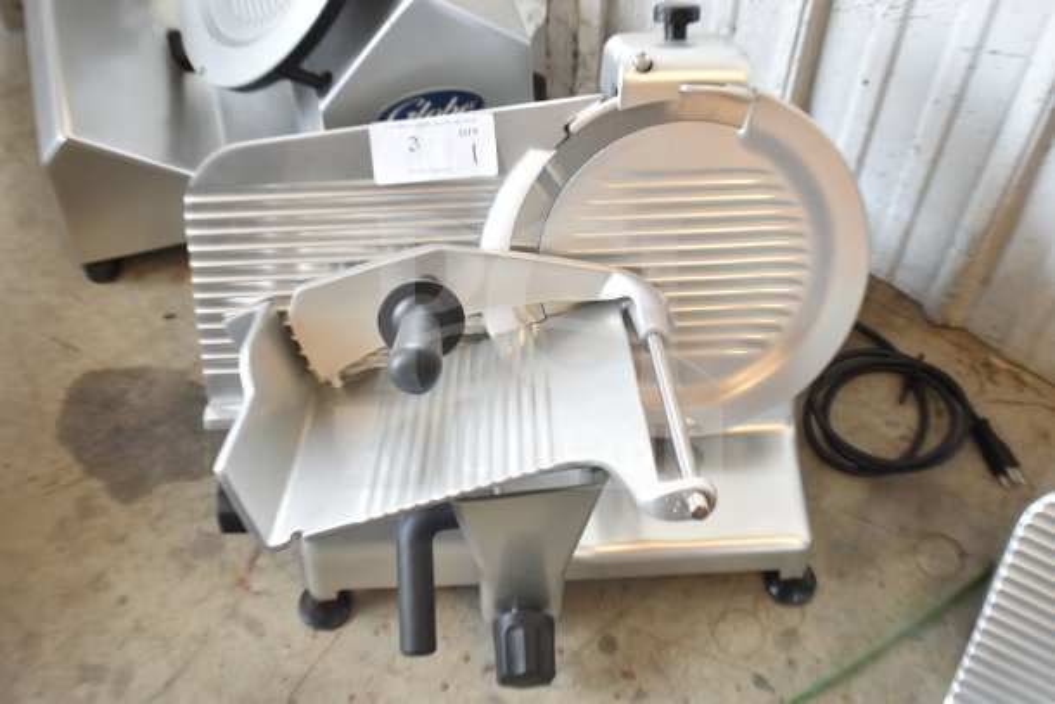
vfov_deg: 28.1
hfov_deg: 41.1
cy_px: 352
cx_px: 528
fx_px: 1407
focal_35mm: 48
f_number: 4.5
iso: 560
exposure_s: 1/50
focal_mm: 32
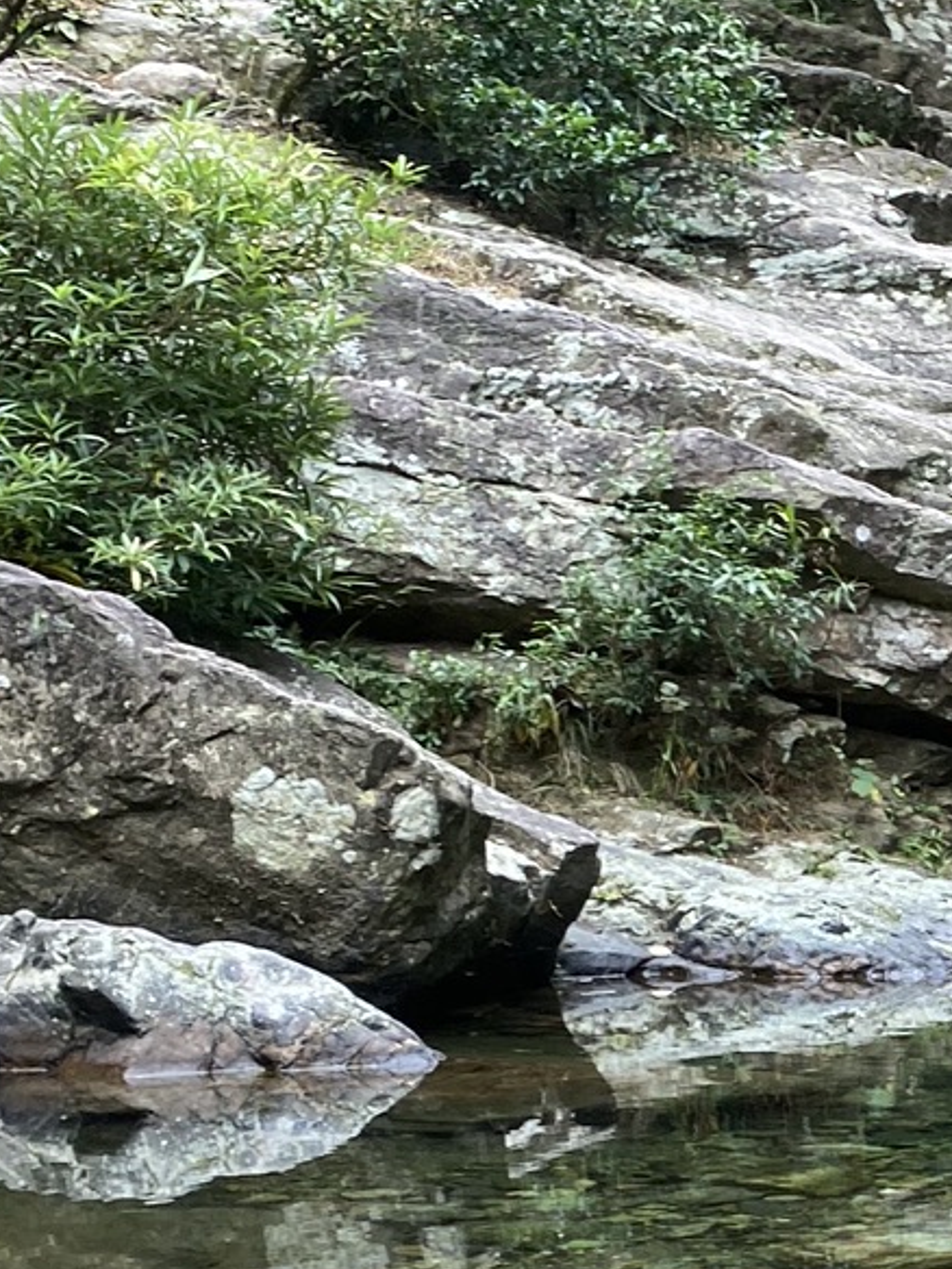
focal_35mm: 89
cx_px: 1600
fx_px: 3264
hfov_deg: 14.9
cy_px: 1280
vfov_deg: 21.2
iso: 32
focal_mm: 4.25
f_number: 1.8
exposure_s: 1/178
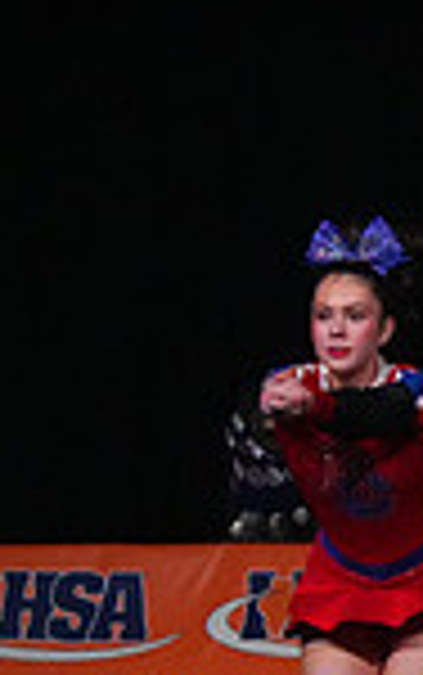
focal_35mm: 669
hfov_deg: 2.0
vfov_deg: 3.1
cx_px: 1148
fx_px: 12316
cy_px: 425
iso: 16000
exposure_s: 1/1250
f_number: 5.6
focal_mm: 170
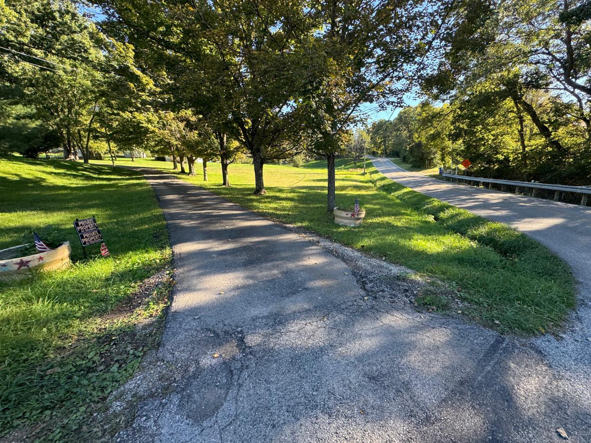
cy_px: 218
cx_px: 316
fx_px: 256
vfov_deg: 81.7
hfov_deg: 98.0
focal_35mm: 15
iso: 40
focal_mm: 2.22
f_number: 2.2
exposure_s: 1/153
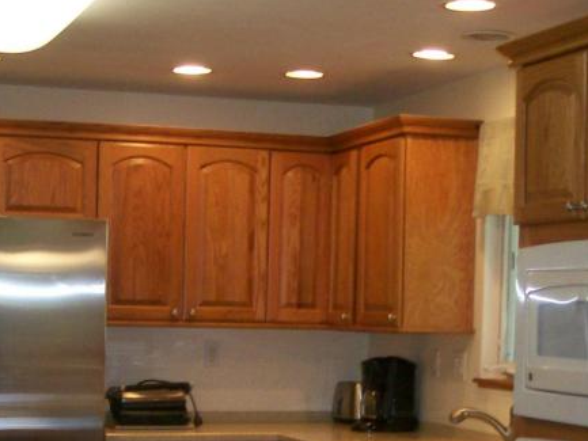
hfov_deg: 23.0
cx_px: 321
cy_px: 388
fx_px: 1444
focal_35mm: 85
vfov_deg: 17.2
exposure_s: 1/64
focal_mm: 6
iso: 140
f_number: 2.7
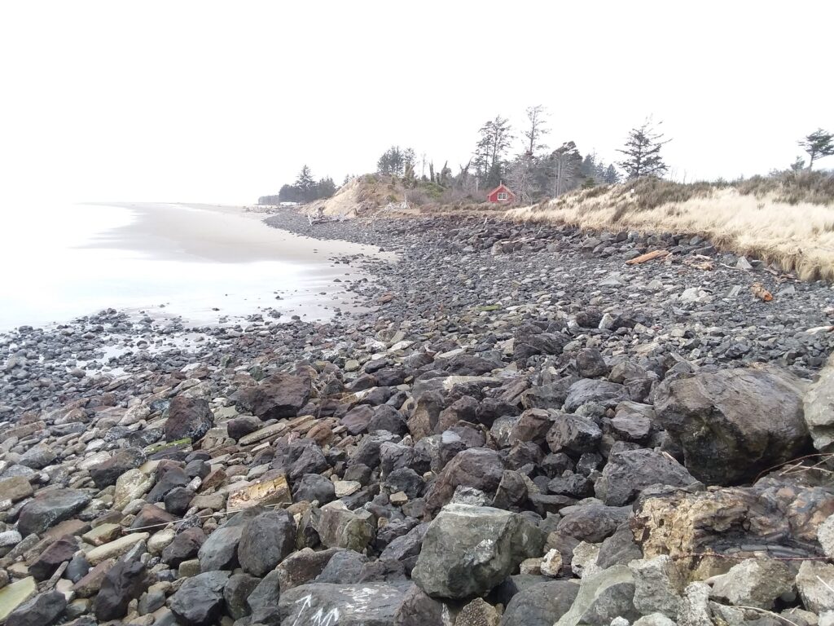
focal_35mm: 27
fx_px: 651
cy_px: 313
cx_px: 417
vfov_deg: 51.4
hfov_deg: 65.3
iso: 50
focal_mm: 2.91
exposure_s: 1/232
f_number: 1.9
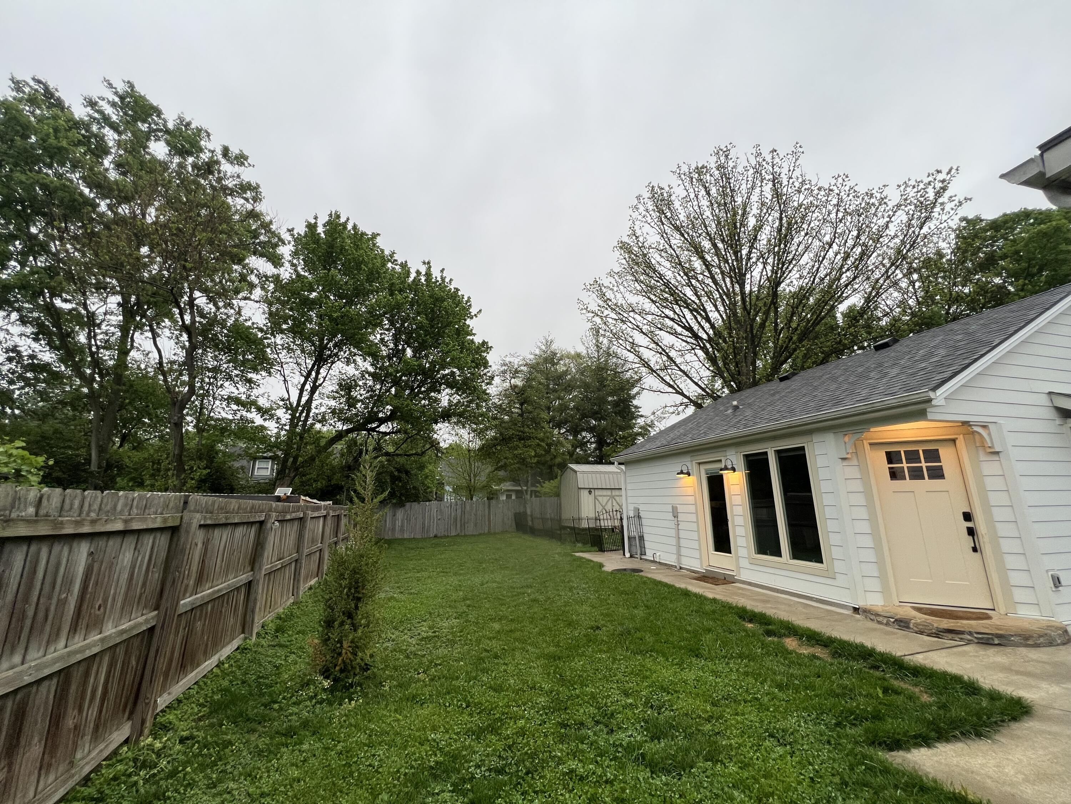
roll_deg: +1.5
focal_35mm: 13
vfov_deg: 89.9
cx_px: 536
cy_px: 402
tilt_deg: +14.4
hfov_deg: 106.2
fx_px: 402
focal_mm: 1.57
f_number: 1.8
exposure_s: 1/99
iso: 64
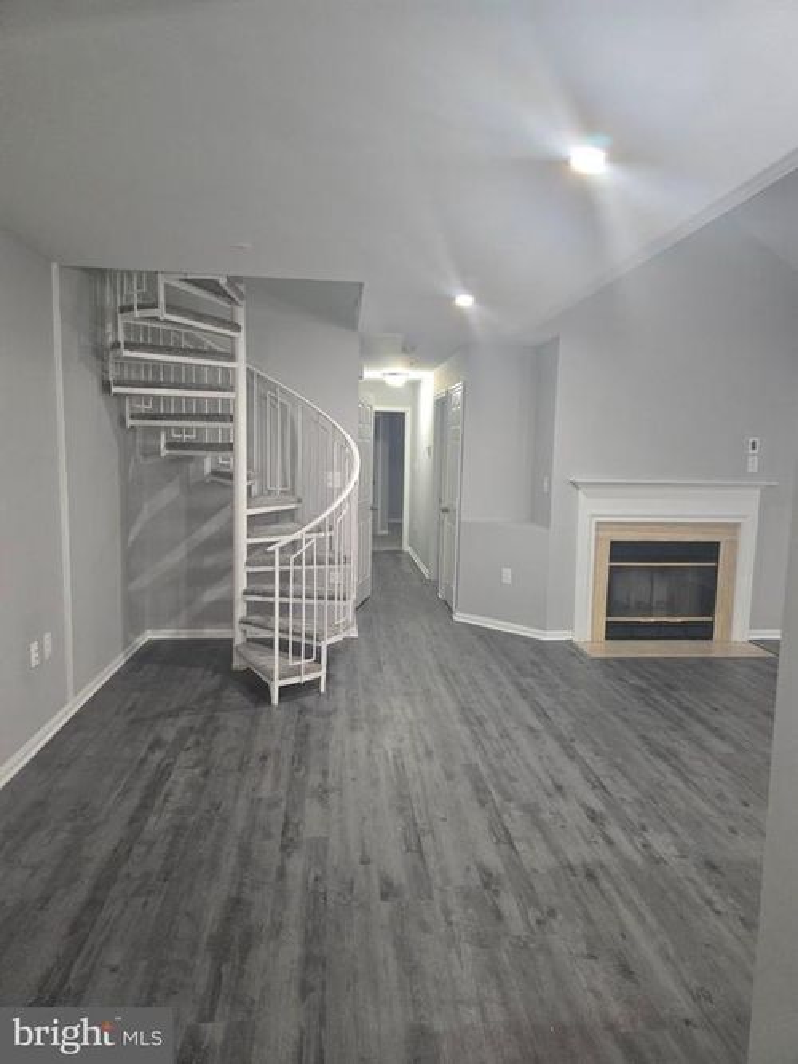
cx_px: 399
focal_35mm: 23
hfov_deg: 58.9
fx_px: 707
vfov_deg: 73.9
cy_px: 532
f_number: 1.7
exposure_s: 1/120
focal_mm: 6.3
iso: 640
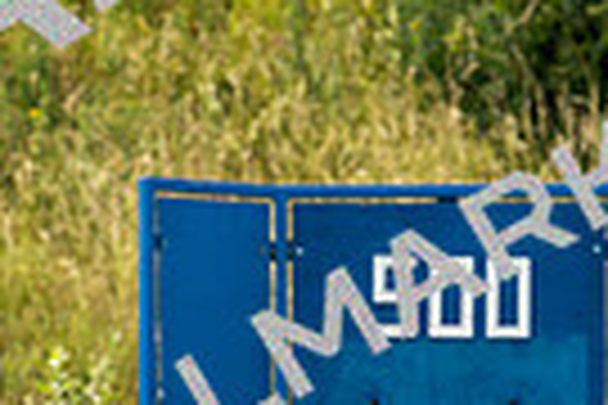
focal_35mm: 2130
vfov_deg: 0.6
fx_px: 35971
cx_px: 153
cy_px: 785
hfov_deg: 1.0
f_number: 6.3
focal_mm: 496
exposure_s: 1/2000
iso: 400
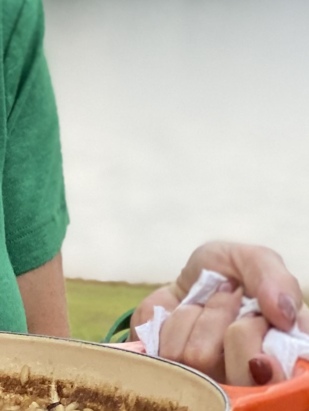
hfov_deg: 5.9
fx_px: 2939
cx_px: -280
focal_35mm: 247
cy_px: -30
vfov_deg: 8.0
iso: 40
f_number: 2
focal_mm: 6
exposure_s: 1/122
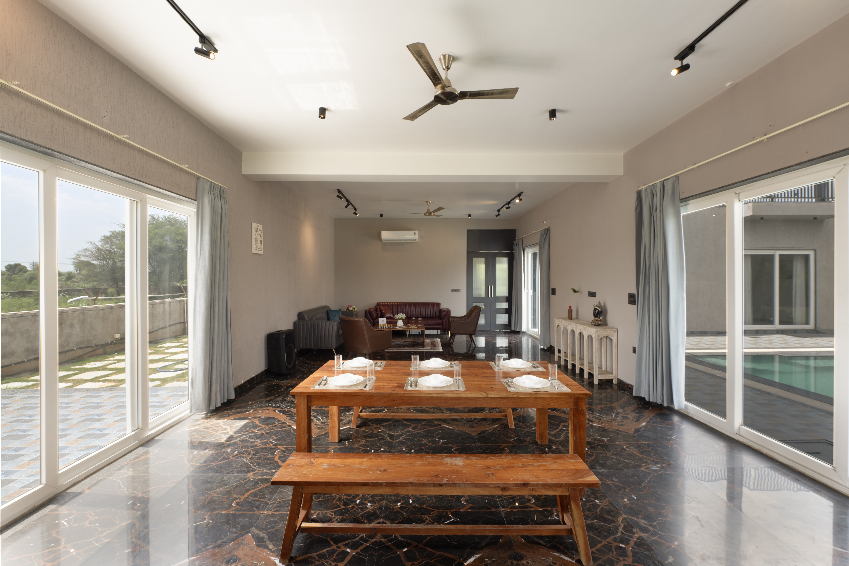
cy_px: 283
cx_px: 424
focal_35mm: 14
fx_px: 330
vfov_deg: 81.2
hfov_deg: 104.3
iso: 100
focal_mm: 14
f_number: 10
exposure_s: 1/160
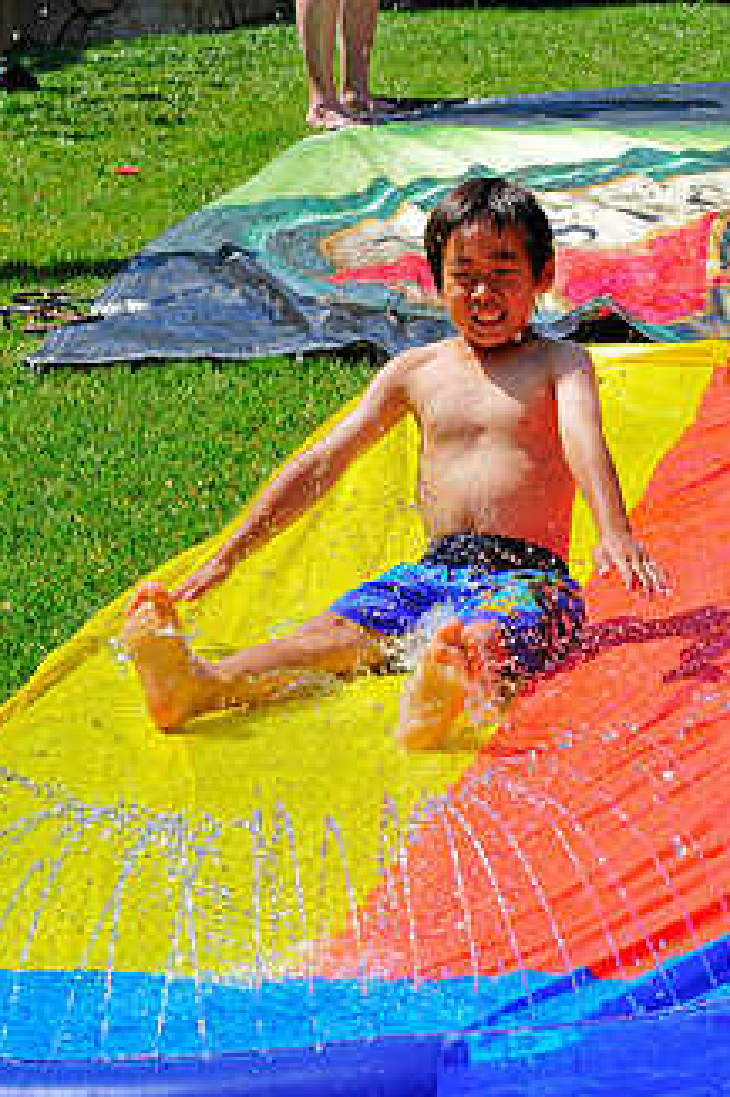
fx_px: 4415
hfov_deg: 9.4
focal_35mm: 145
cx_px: 483
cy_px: 565
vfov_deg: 14.2
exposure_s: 1/500
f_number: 9
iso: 400
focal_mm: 70
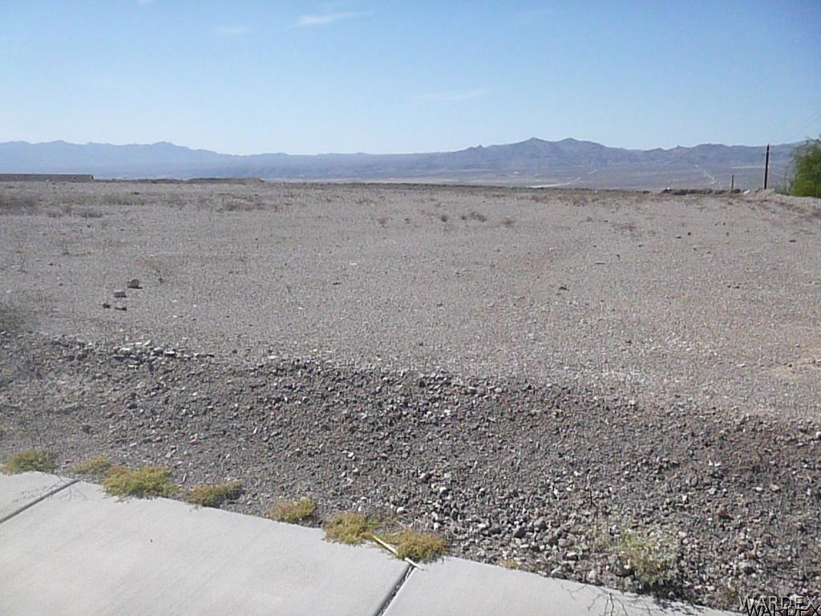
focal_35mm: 36
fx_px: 854
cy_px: 308
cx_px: 410
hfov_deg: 51.4
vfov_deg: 39.7
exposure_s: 1/800
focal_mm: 6.4
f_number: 10
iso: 800
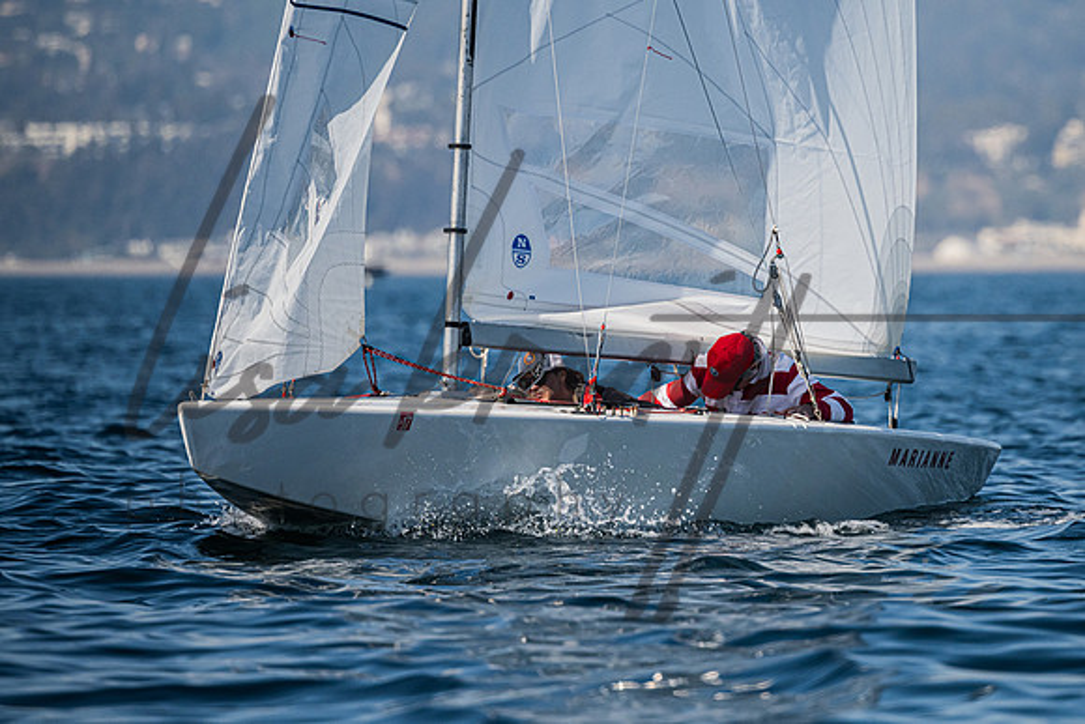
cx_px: 730
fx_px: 16282
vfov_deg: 2.5
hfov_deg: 3.8
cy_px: 243
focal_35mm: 540
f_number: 5.6
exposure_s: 1/8000
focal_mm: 400
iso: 400
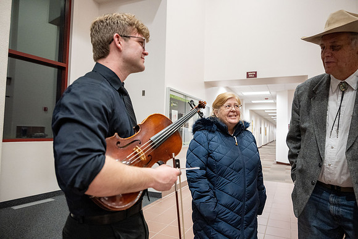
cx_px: 179
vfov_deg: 53.2
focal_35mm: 24
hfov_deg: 73.7
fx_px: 239
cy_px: 120
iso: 4000
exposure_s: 1/250
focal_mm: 24
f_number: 2.8
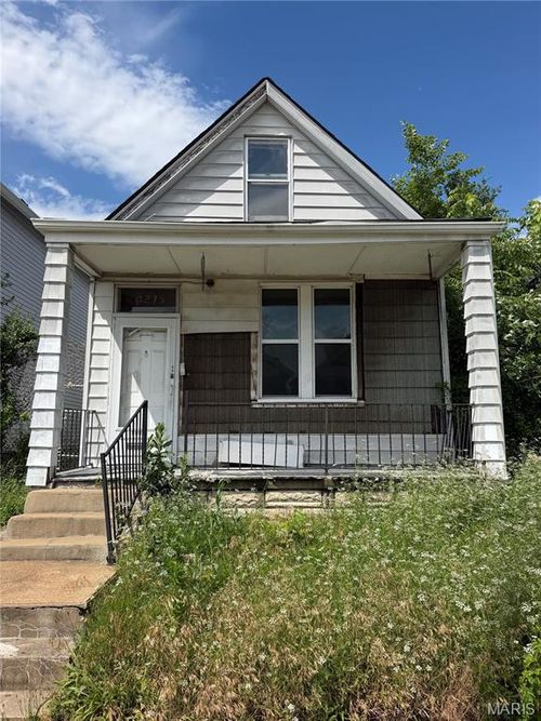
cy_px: 360
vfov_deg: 71.6
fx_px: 500
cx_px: 270
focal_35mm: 24
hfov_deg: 56.8
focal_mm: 6.76
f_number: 1.78
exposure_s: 1/5714
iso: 80
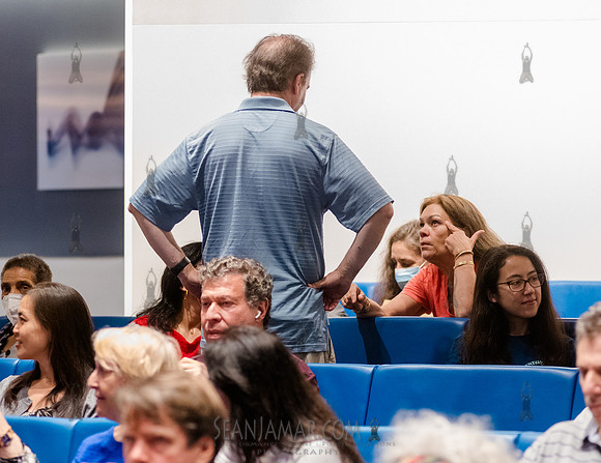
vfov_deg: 9.2
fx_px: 2891
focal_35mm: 165
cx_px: 306
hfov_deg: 11.9
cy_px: 273
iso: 5000
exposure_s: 1/200
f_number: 3.5
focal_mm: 125
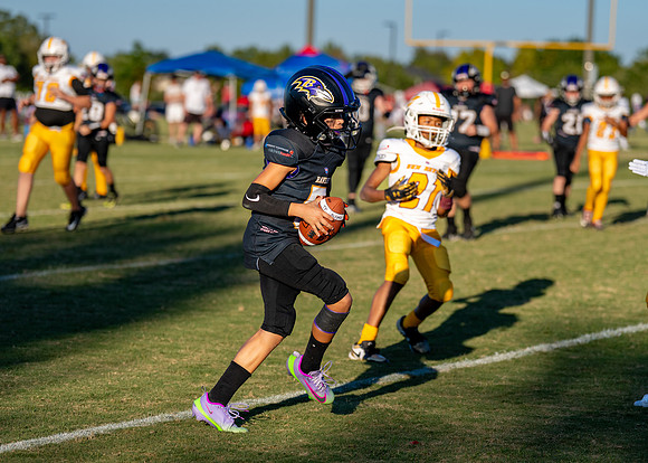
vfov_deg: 10.4
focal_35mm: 138
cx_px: 327
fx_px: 2540
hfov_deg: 14.5
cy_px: 251
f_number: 2.8
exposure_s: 1/2500
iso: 160
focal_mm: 111
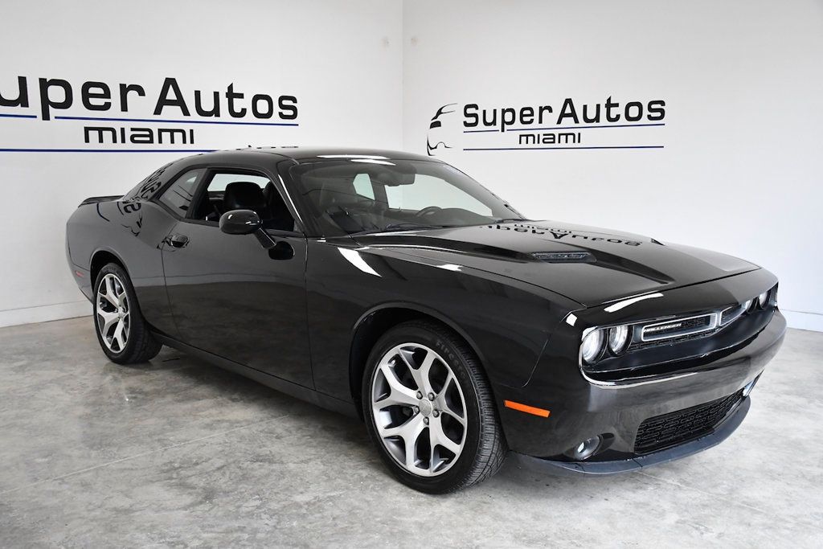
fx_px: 777
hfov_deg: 55.8
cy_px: 274
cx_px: 412
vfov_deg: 38.9
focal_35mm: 34
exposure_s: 1/1600
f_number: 4.5
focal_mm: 23
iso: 2500
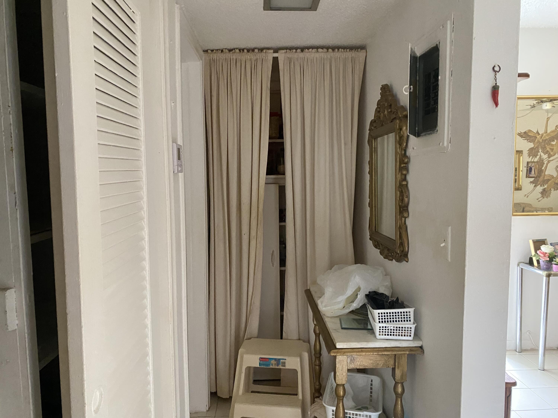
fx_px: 419
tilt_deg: -4.7
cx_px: 279
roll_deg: +0.3
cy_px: 209
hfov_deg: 67.3
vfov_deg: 53.1
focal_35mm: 26
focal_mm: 4.25
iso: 500
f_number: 1.8
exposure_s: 1/60
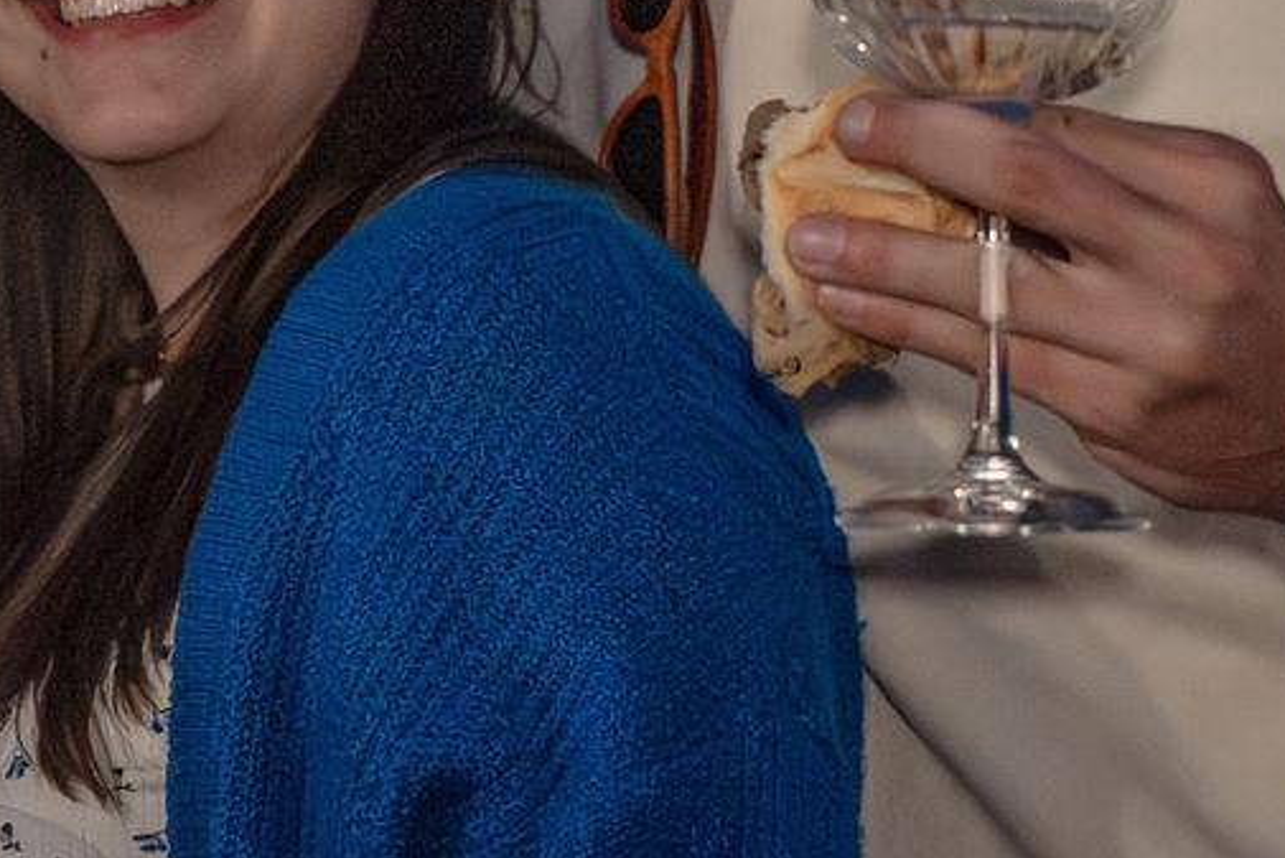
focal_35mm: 133
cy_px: 209
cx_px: -145
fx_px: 4748
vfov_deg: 10.3
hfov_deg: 15.0
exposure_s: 1/160
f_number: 2
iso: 25600
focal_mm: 35
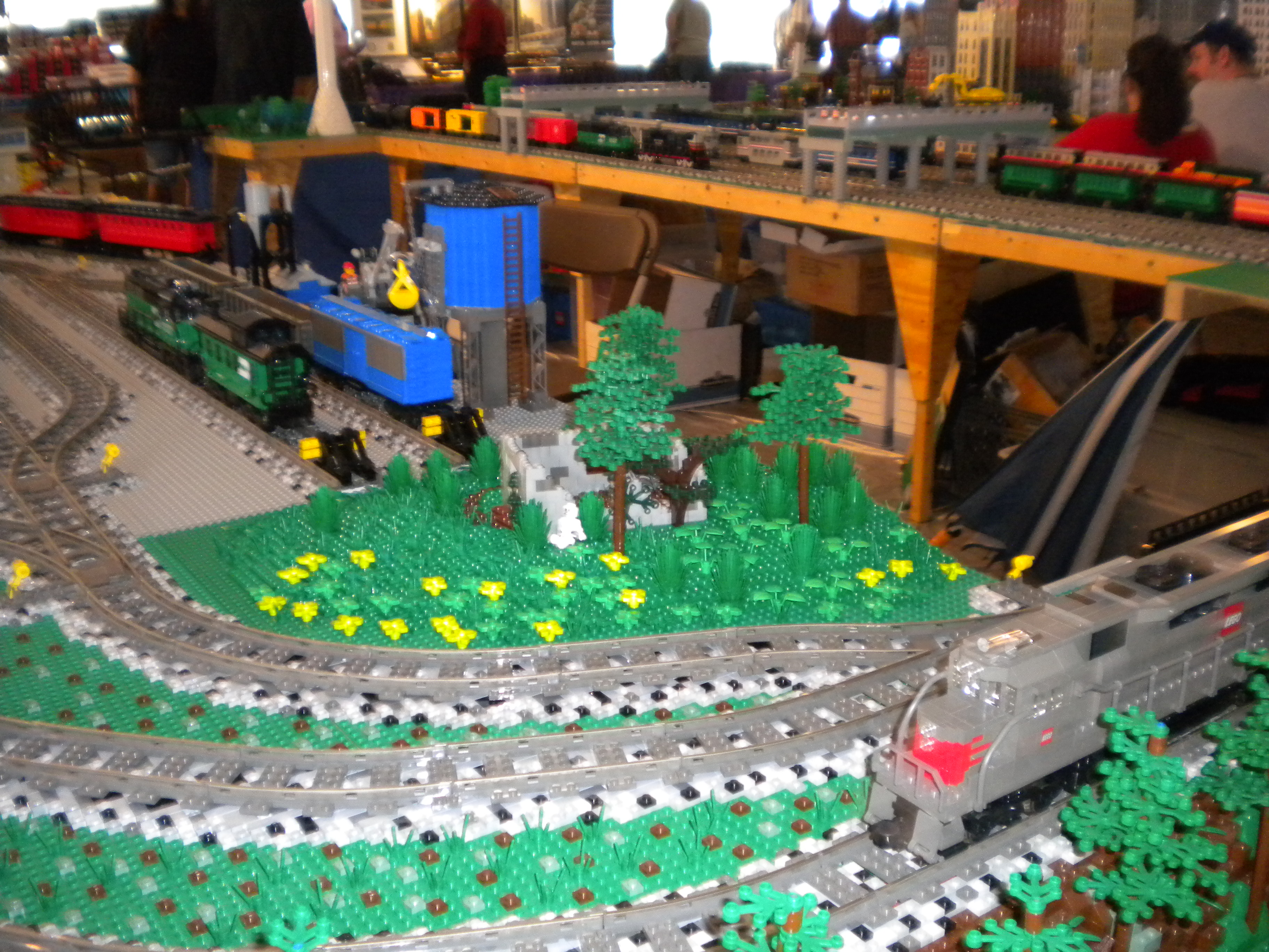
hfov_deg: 52.6
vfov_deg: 40.7
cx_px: 634
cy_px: 476
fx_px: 1283
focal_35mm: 35
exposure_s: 1/30
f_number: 3.1
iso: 400
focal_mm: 6.3
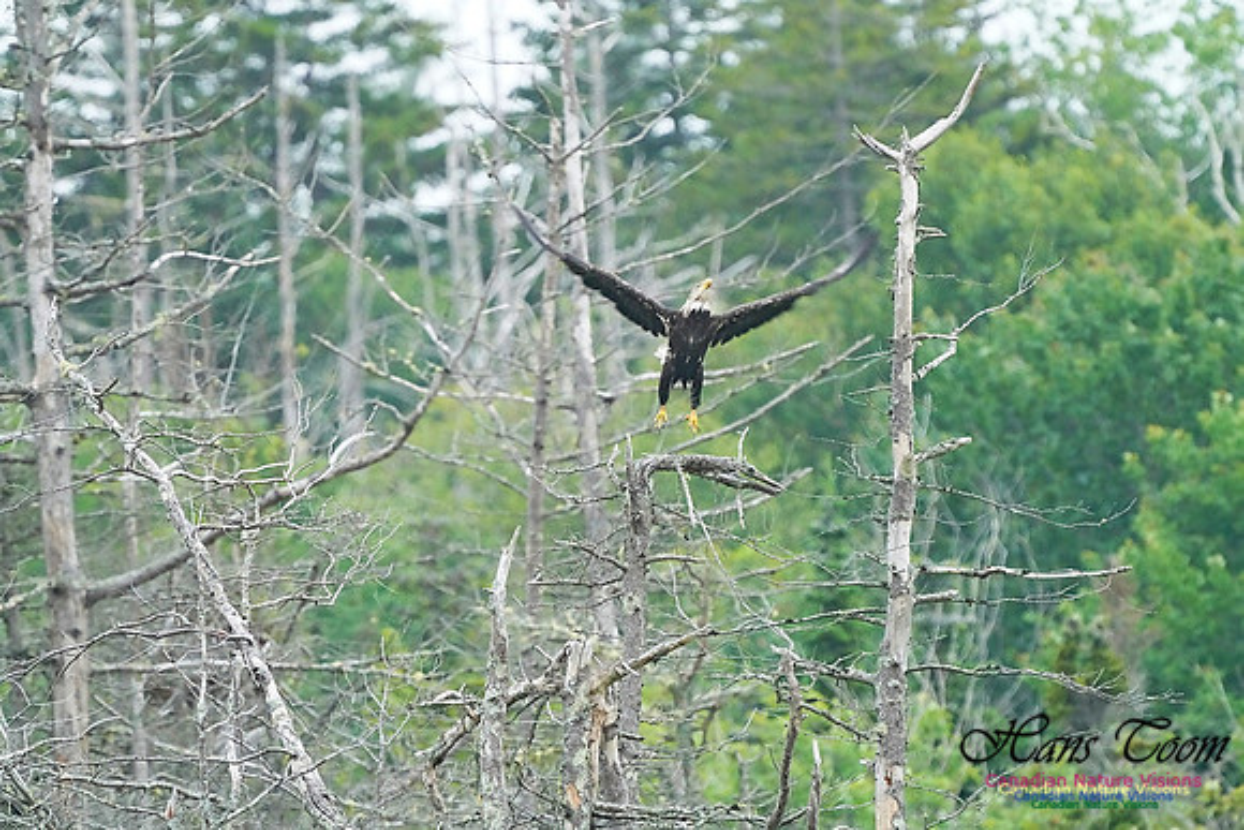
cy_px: 415
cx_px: 622
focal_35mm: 1200
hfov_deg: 1.7
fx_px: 41474
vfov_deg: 1.1
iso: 6400
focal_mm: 1200
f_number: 14
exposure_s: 1/320
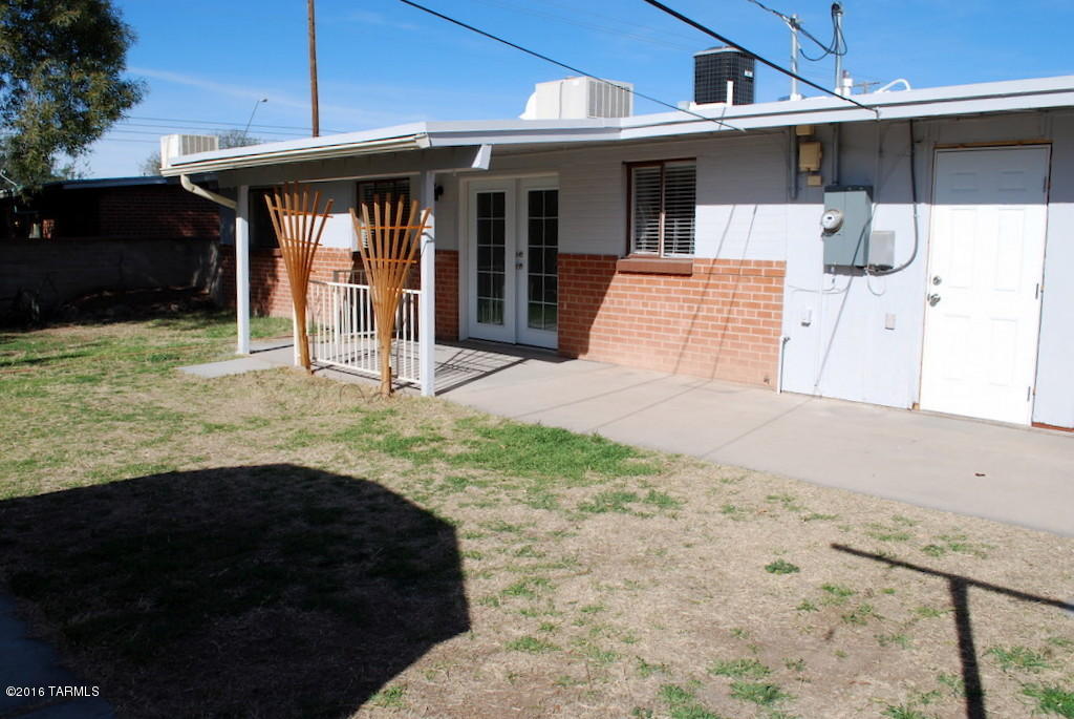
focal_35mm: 27
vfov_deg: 48.0
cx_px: 537
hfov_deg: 67.3
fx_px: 806
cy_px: 360
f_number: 9
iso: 100
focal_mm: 18
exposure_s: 1/320
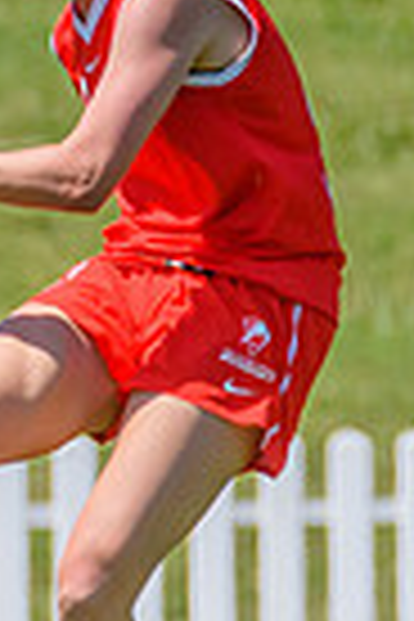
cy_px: 259
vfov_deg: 0.5
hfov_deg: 0.3
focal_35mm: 4410
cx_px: -114
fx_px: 76067
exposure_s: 1/2000
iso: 800
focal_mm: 600
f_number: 10
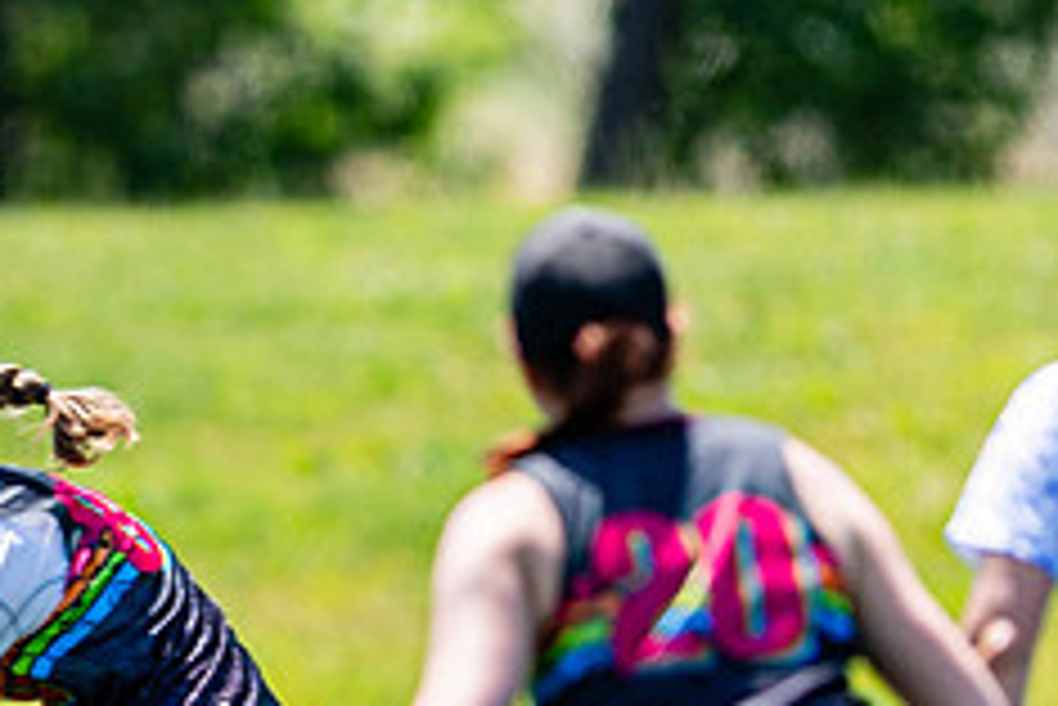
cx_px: -90
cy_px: 816
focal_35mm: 2131
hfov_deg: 1.0
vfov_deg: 0.6
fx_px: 62664
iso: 125
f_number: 2.8
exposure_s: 1/1250
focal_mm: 400
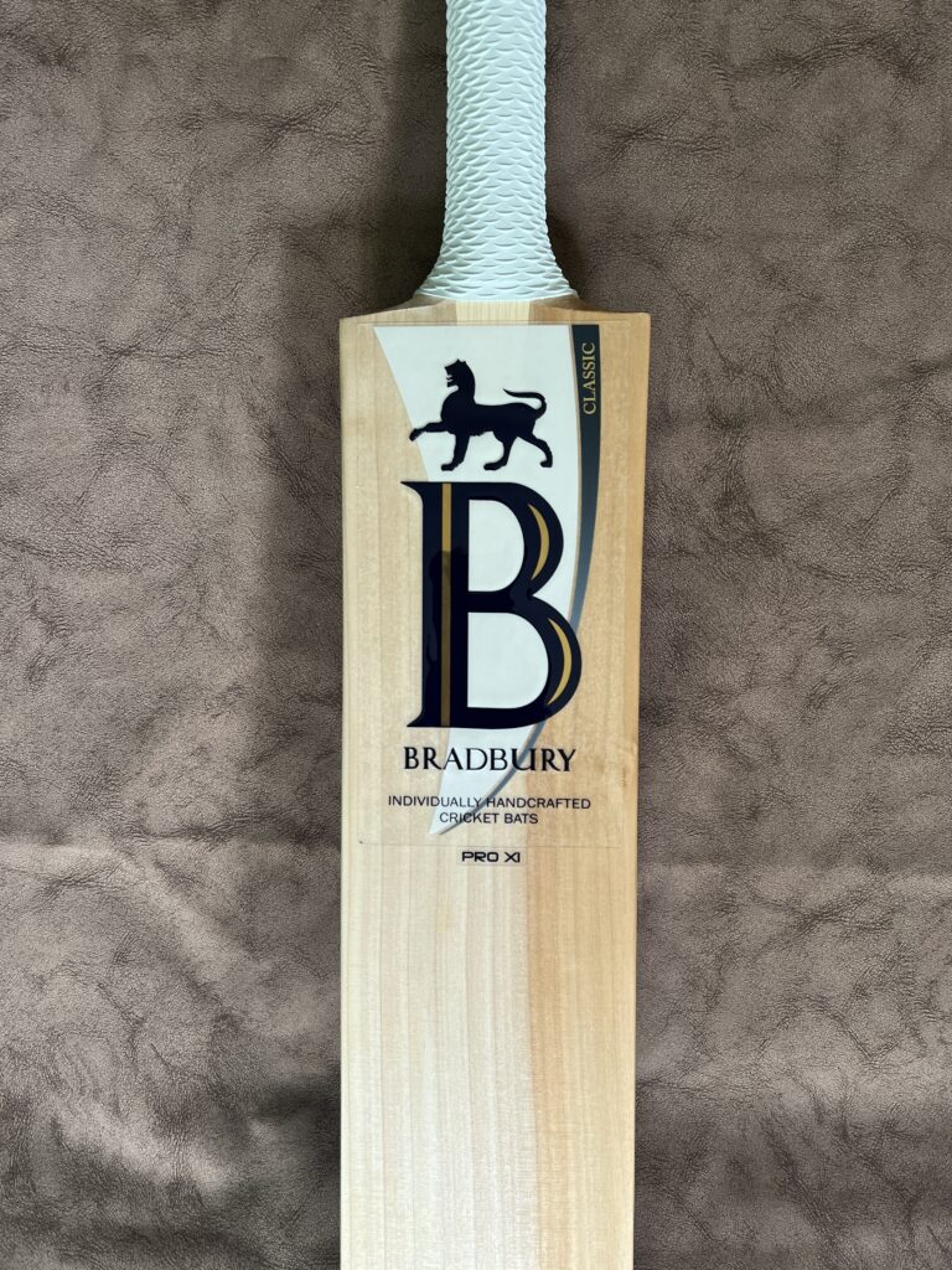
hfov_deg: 53.1
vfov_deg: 67.3
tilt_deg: -76.4
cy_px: 635
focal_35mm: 26
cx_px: 476
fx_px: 953
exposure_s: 1/121
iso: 80
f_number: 1.5
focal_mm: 5.7
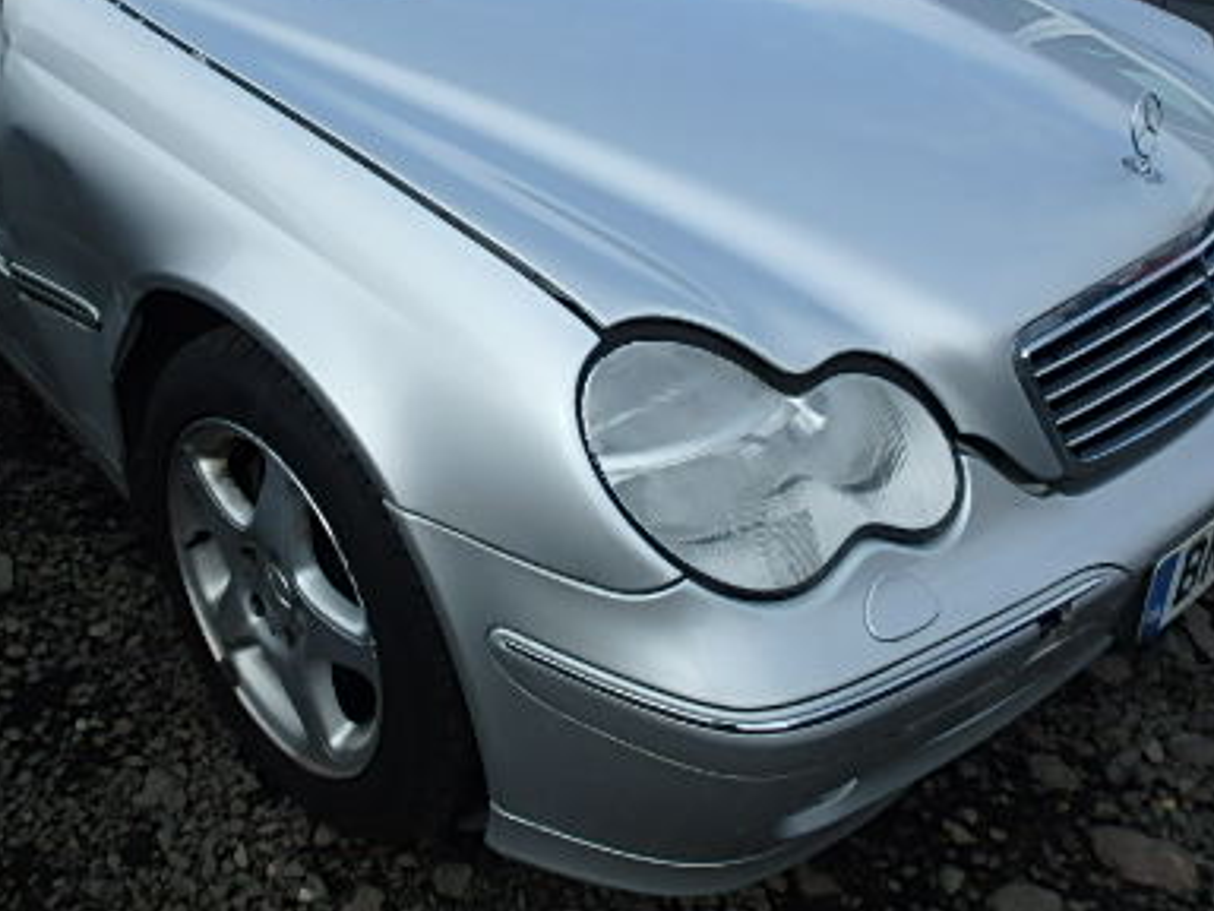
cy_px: 206
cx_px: 484
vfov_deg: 39.4
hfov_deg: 52.3
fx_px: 1227
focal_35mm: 35
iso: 125
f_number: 3.5
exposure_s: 1/1000
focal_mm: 3.7
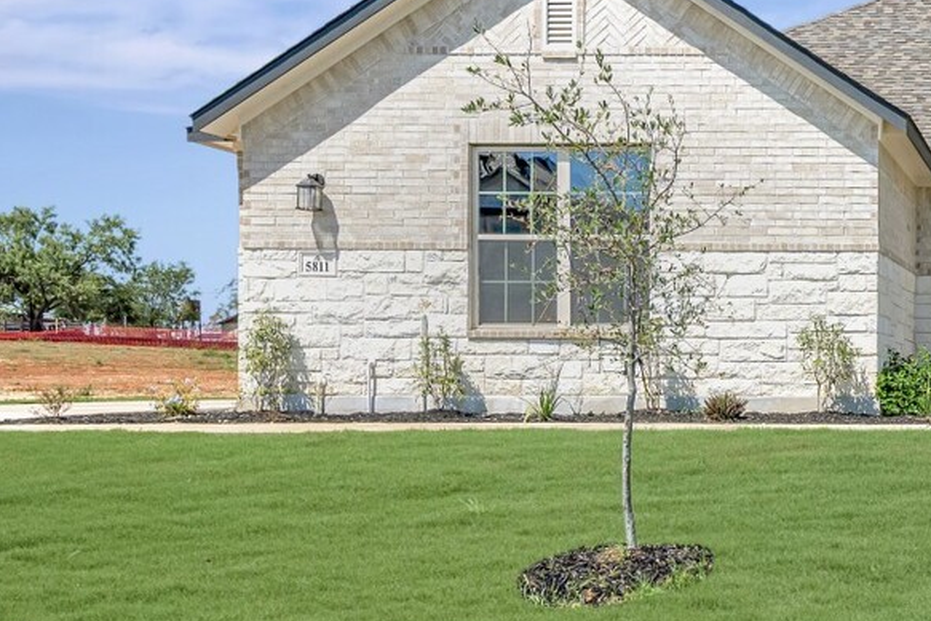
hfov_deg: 33.2
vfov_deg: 26.2
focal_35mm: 51
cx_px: 1048
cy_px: 404
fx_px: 1329
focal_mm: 18.5
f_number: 9
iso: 100
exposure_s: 1/320
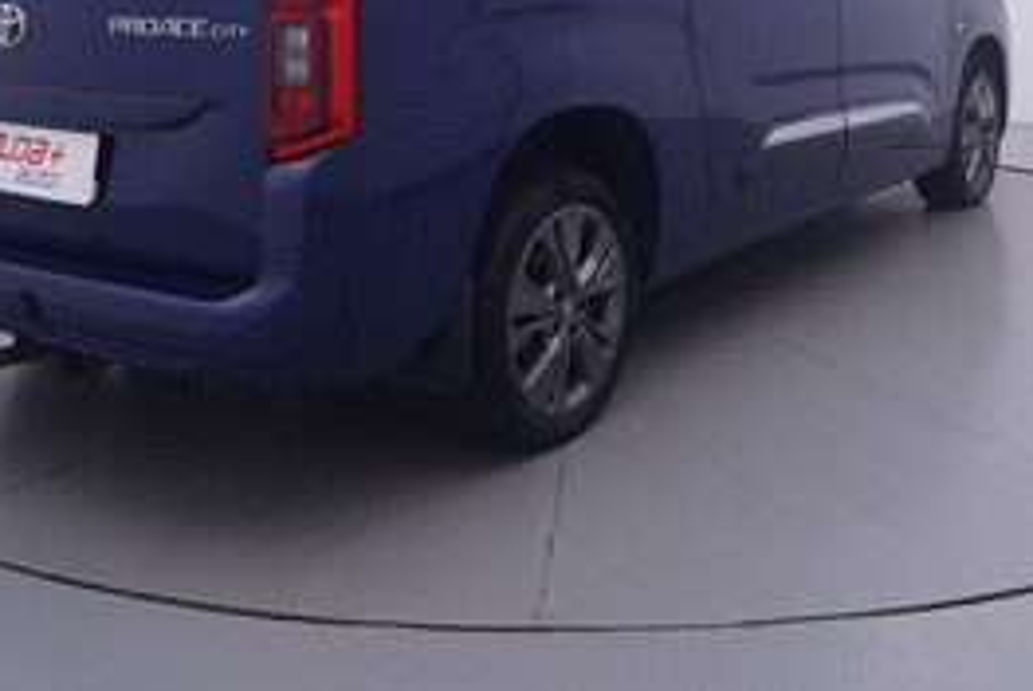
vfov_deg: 27.0
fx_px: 1351
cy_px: -10
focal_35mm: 47
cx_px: 626
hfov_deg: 41.6
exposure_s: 1/80
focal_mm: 15
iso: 200
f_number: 5
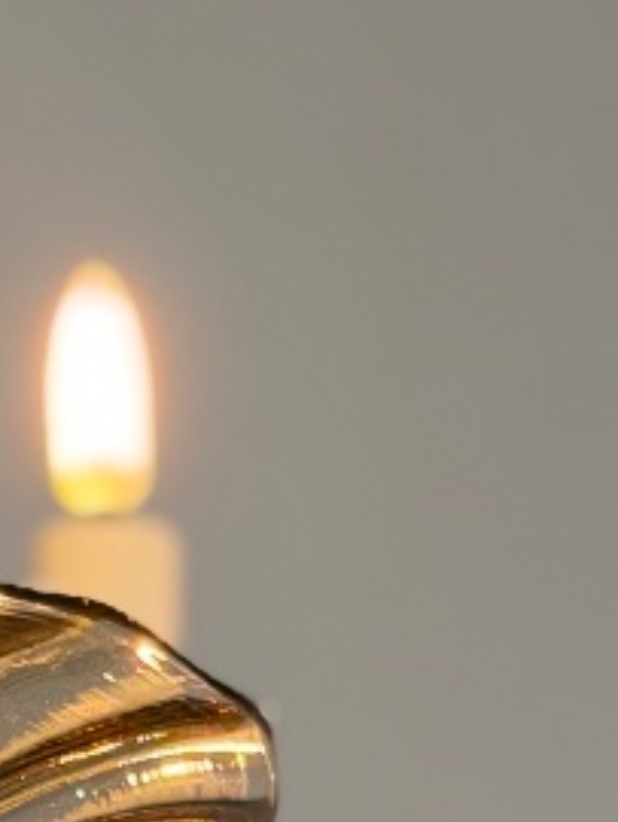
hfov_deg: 6.9
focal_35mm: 213
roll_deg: -0.7
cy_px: 1169
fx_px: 5062
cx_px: -207
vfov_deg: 9.1
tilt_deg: +14.5
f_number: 1.78
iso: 100
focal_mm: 6.76
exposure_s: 1/100
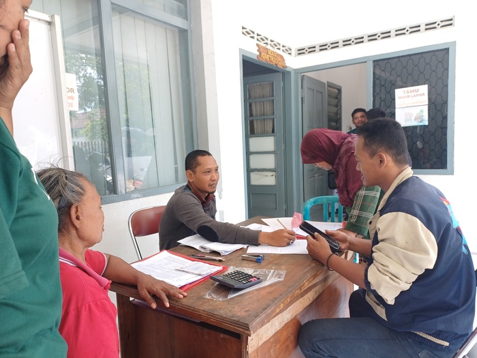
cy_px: 179
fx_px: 344
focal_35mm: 25
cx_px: 238
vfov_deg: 54.9
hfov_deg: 69.4
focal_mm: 4.65
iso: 64
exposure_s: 1/50
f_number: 1.8
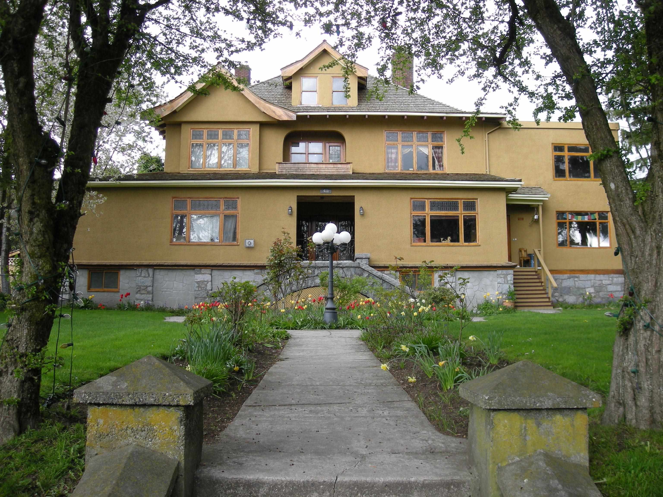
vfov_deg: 40.7
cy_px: 248
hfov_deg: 52.6
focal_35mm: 35
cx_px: 332
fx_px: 670
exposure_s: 1/65
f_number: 2.8
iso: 50
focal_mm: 5.7
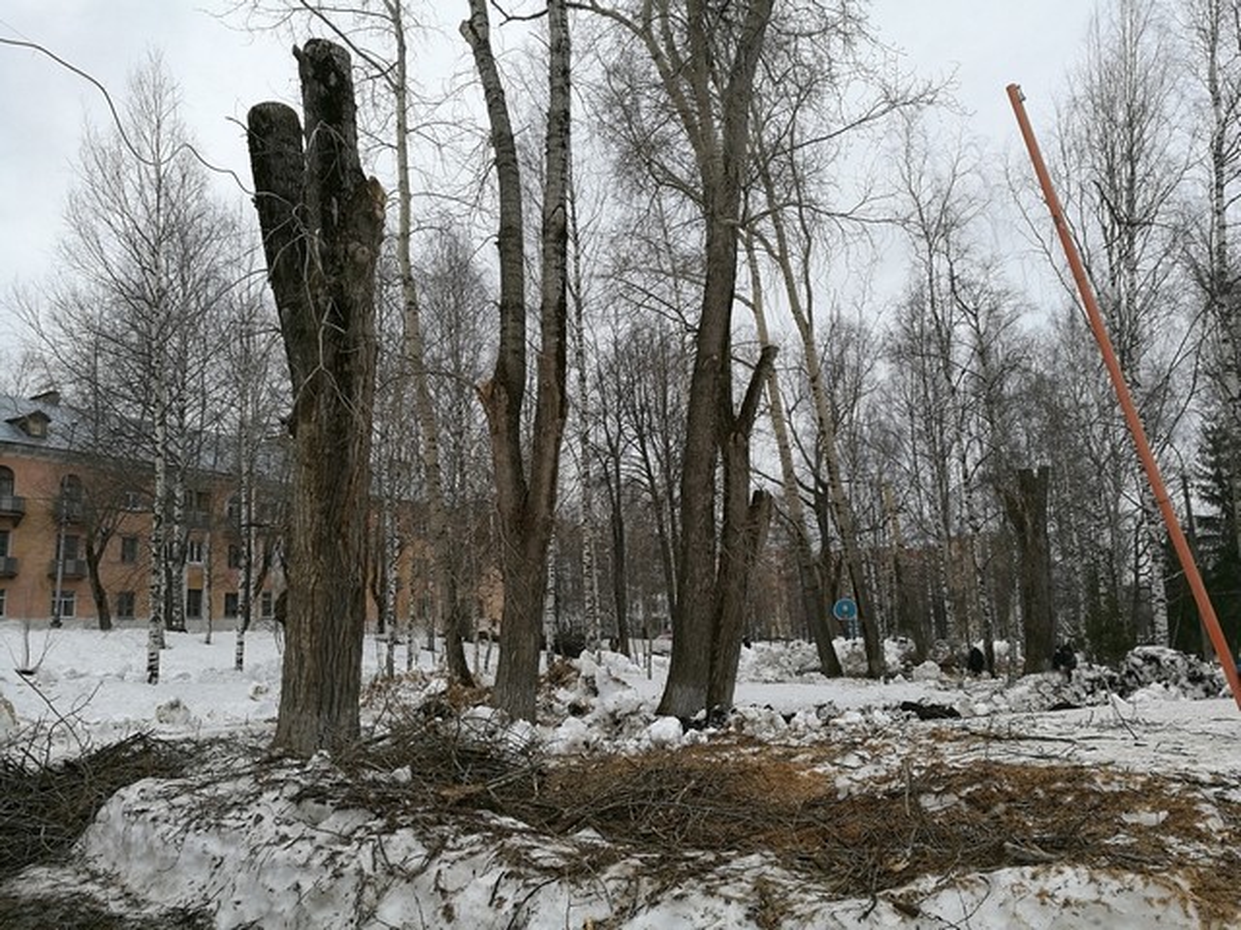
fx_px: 968
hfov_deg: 65.3
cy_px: 465
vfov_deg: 51.4
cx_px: 620
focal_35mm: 27
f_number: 2.2
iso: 50
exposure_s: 1/401
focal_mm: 4.5
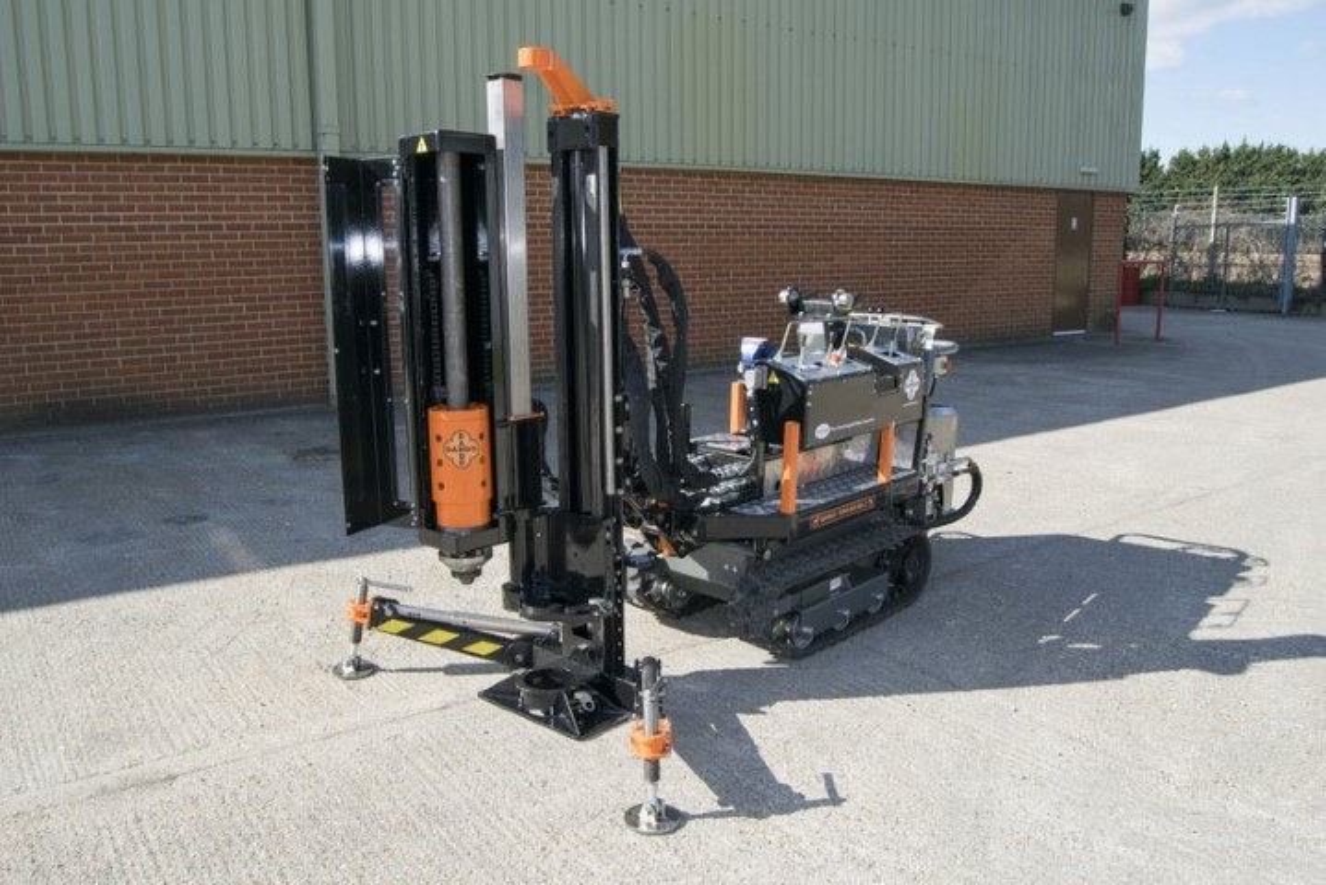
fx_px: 995
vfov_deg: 48.0
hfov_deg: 67.4
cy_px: 442
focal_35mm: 27
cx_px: 663
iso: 100
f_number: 8
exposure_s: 1/200
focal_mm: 18
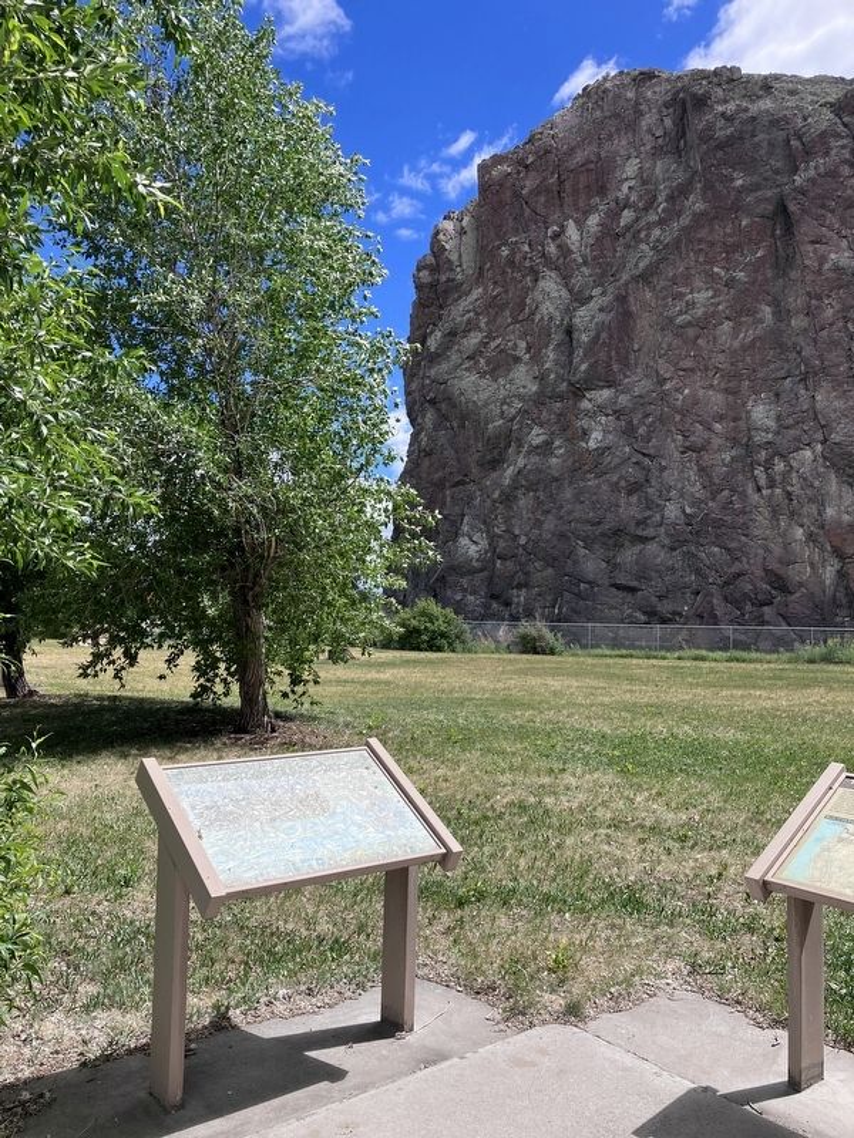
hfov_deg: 49.7
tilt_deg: +1.5
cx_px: 427
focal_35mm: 28
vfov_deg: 63.4
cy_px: 569
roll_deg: -1.5
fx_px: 921
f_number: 1.8
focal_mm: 3.99
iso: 32
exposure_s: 1/1429
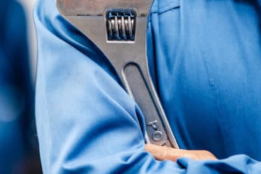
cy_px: 98
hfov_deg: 9.7
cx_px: 15
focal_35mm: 211
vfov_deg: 6.5
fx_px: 1529
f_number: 2
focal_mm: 85
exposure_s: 1/250
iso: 320
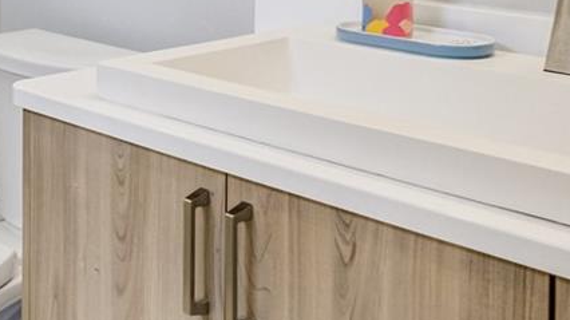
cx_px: 88
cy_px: -115
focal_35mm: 63
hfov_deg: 32.2
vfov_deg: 17.7
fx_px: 952
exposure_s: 1/60
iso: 1000
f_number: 7.1
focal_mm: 16
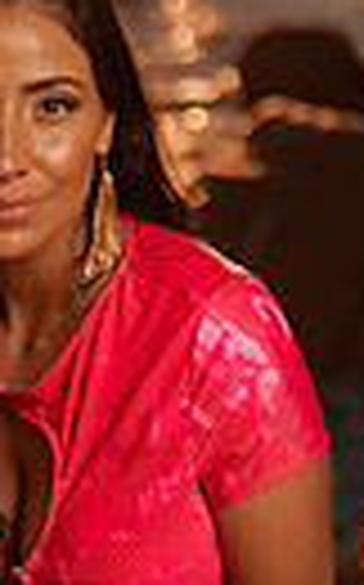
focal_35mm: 123
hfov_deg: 10.6
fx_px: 1957
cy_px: 320
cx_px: 61
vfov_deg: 17.0
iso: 80
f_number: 1.8
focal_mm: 35
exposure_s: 1/8000
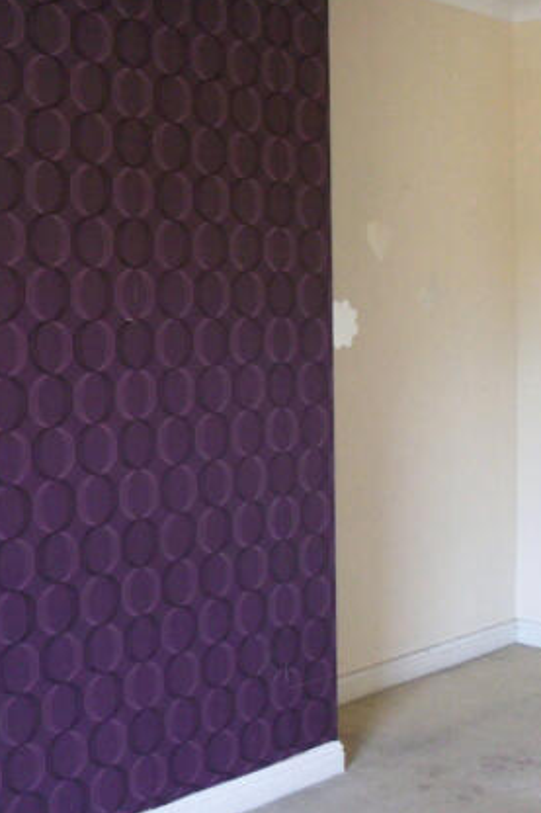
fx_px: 1150
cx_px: 280
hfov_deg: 26.5
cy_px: 402
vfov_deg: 38.9
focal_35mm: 51
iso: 250
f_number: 3
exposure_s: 1/30
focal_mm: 6.3
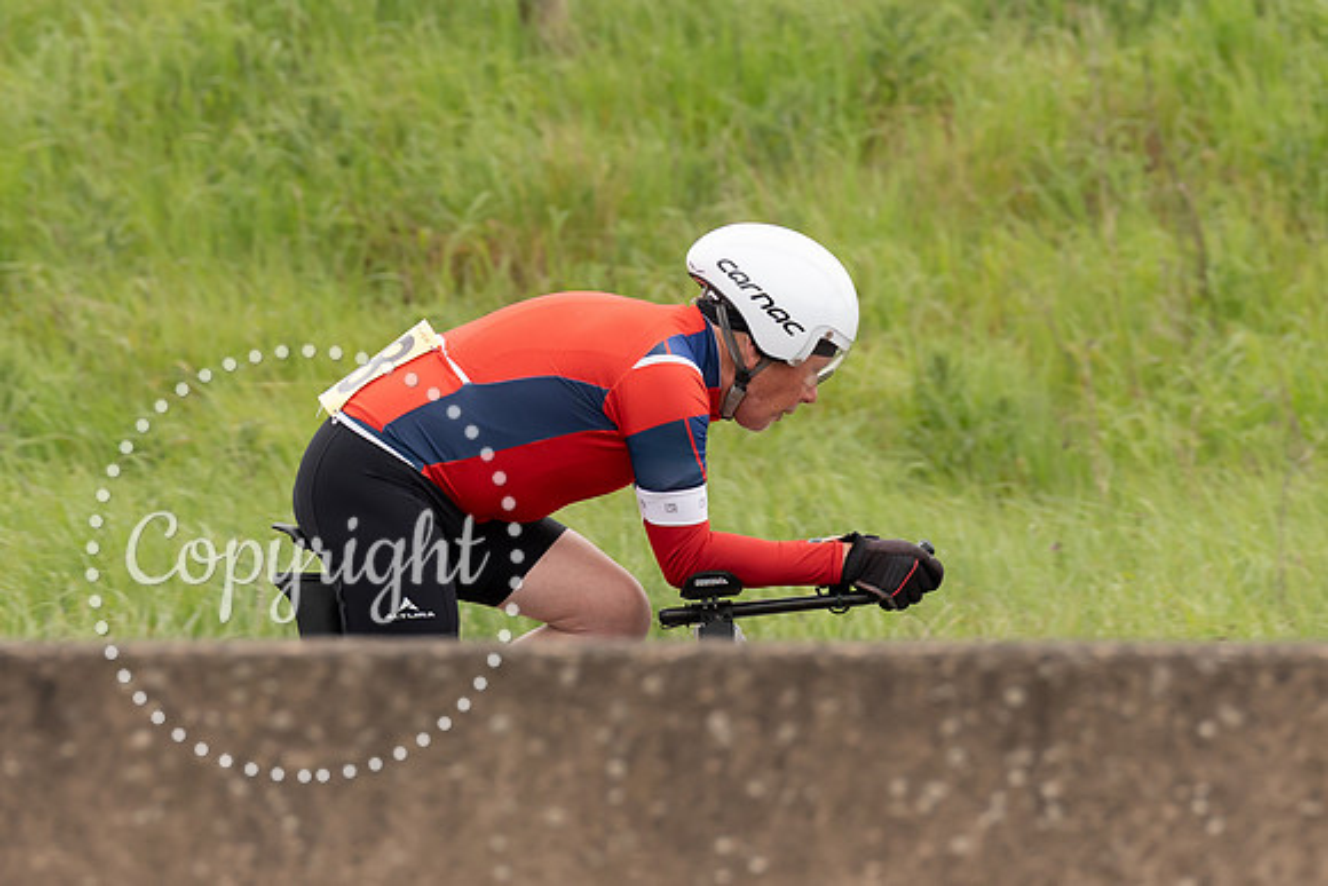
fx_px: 17792
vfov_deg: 2.9
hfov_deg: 4.3
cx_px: 538
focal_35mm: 482
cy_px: 419
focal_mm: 200
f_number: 4
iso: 400
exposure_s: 1/1000
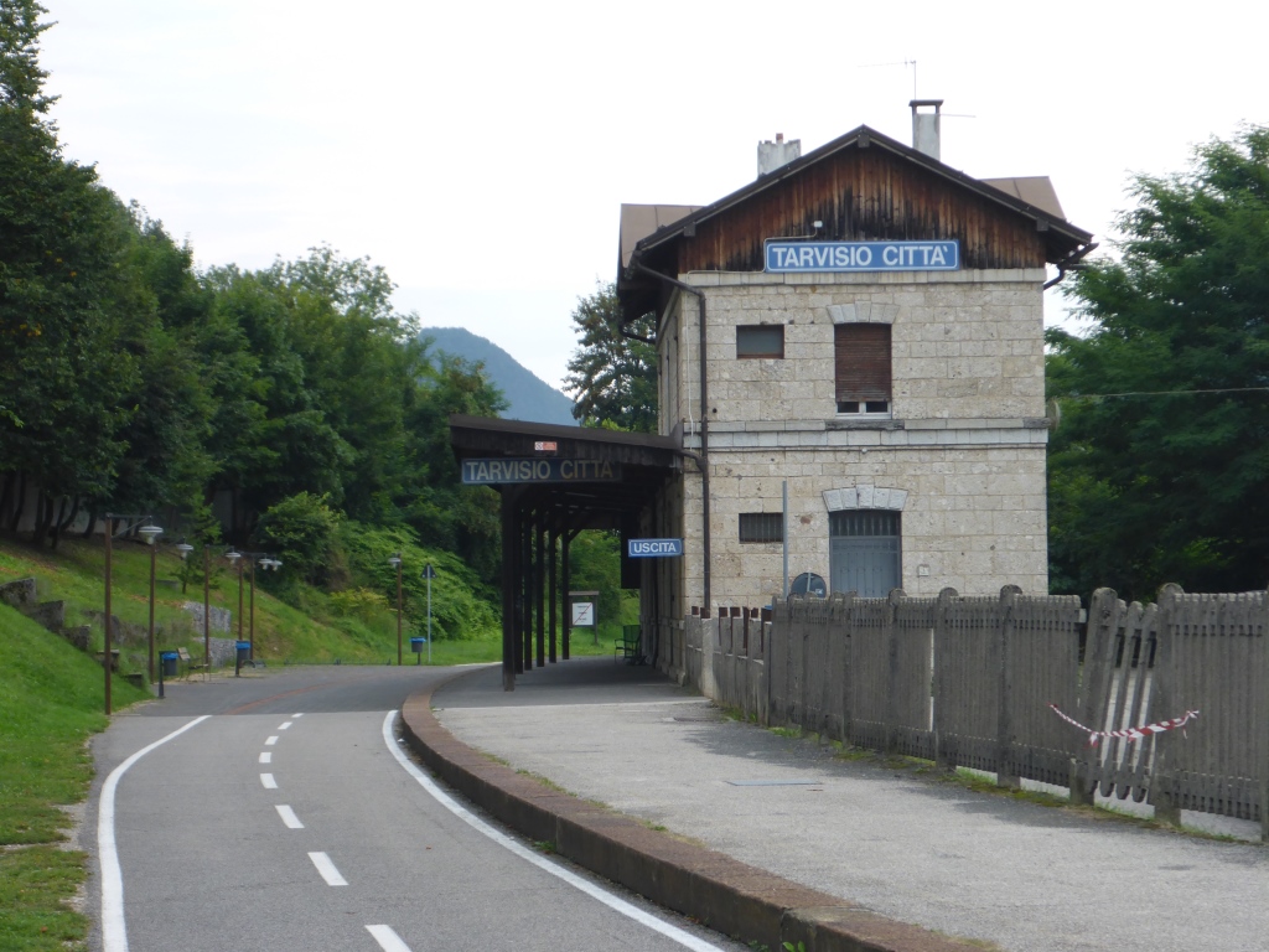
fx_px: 3593
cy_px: 476
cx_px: 634
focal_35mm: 98
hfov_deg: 20.0
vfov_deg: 15.1
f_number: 5.7
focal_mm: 17.4
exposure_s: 1/100
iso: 160
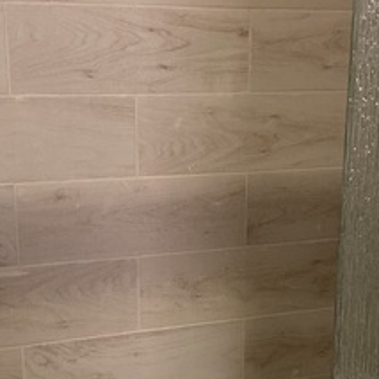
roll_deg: -1.1
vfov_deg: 24.8
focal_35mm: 69
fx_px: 855
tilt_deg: -13.7
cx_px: 215
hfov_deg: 25.0
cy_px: 276
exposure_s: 1/40
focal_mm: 4.25
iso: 500
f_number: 1.8
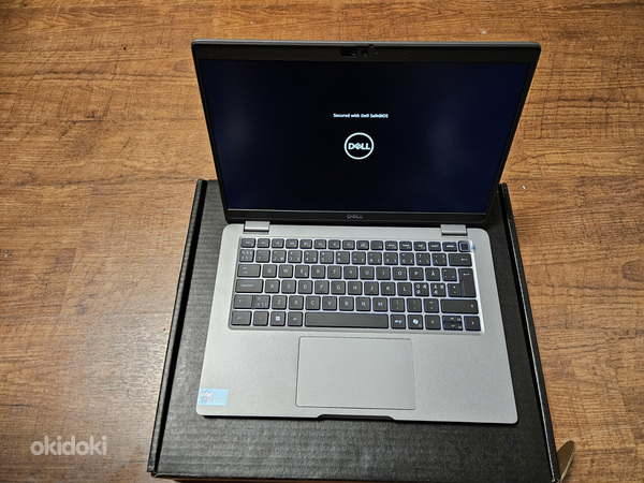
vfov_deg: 58.9
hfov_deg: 73.9
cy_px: 242
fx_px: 428
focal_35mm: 23
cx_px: 322
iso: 500
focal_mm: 5.4
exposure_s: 1/101
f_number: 1.8
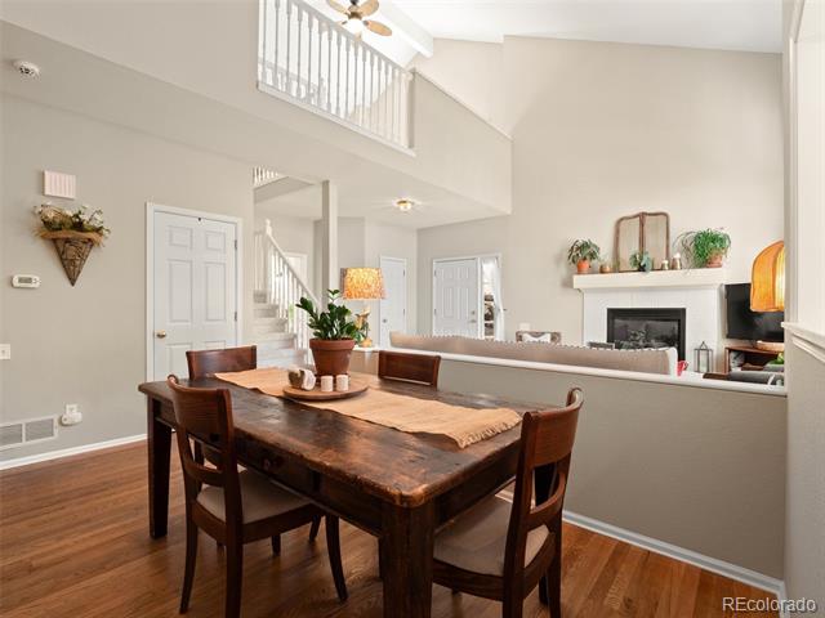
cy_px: 309
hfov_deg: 94.5
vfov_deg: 78.1
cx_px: 412
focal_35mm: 16
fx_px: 381
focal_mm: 8
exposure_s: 1/5
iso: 500
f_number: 7.1
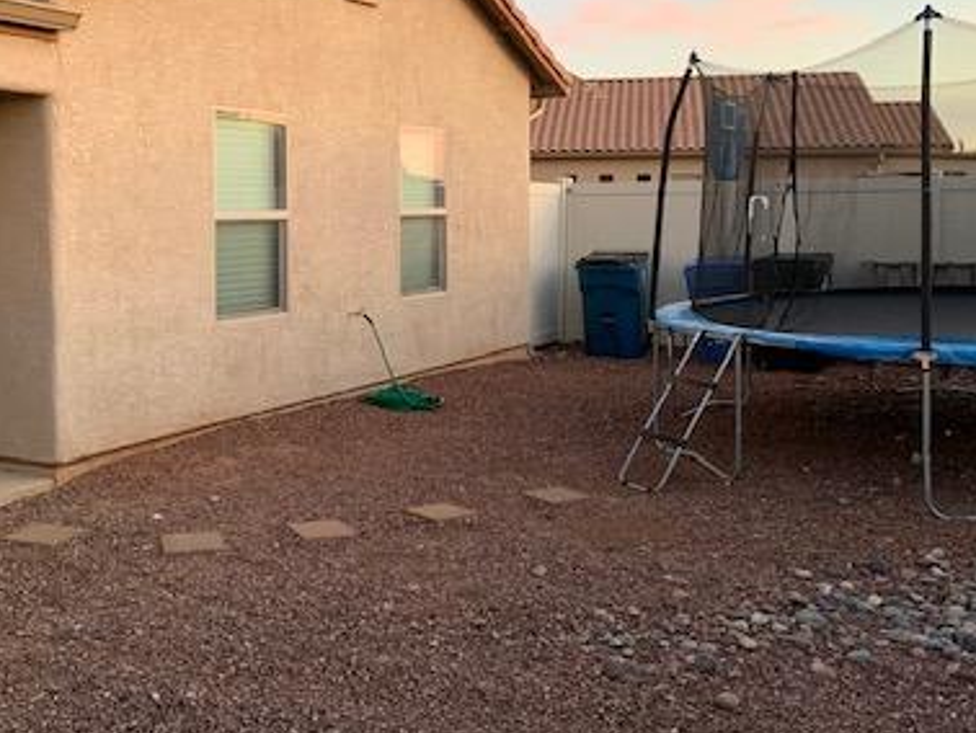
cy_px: 250
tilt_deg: -1.1
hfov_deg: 42.8
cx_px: 403
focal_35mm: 44
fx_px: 1241
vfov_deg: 32.7
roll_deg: -1.0
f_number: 1.8
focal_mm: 4.25
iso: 200
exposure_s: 1/60
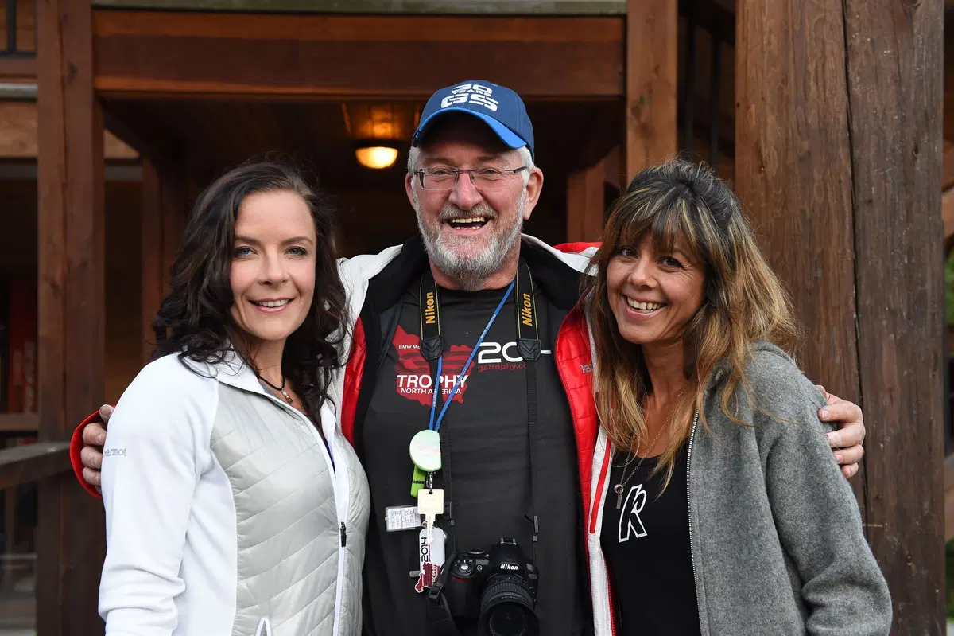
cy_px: 318
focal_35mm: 50
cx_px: 477
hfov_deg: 39.6
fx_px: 1324
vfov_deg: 27.0
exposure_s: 1/640
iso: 1600
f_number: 5
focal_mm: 50
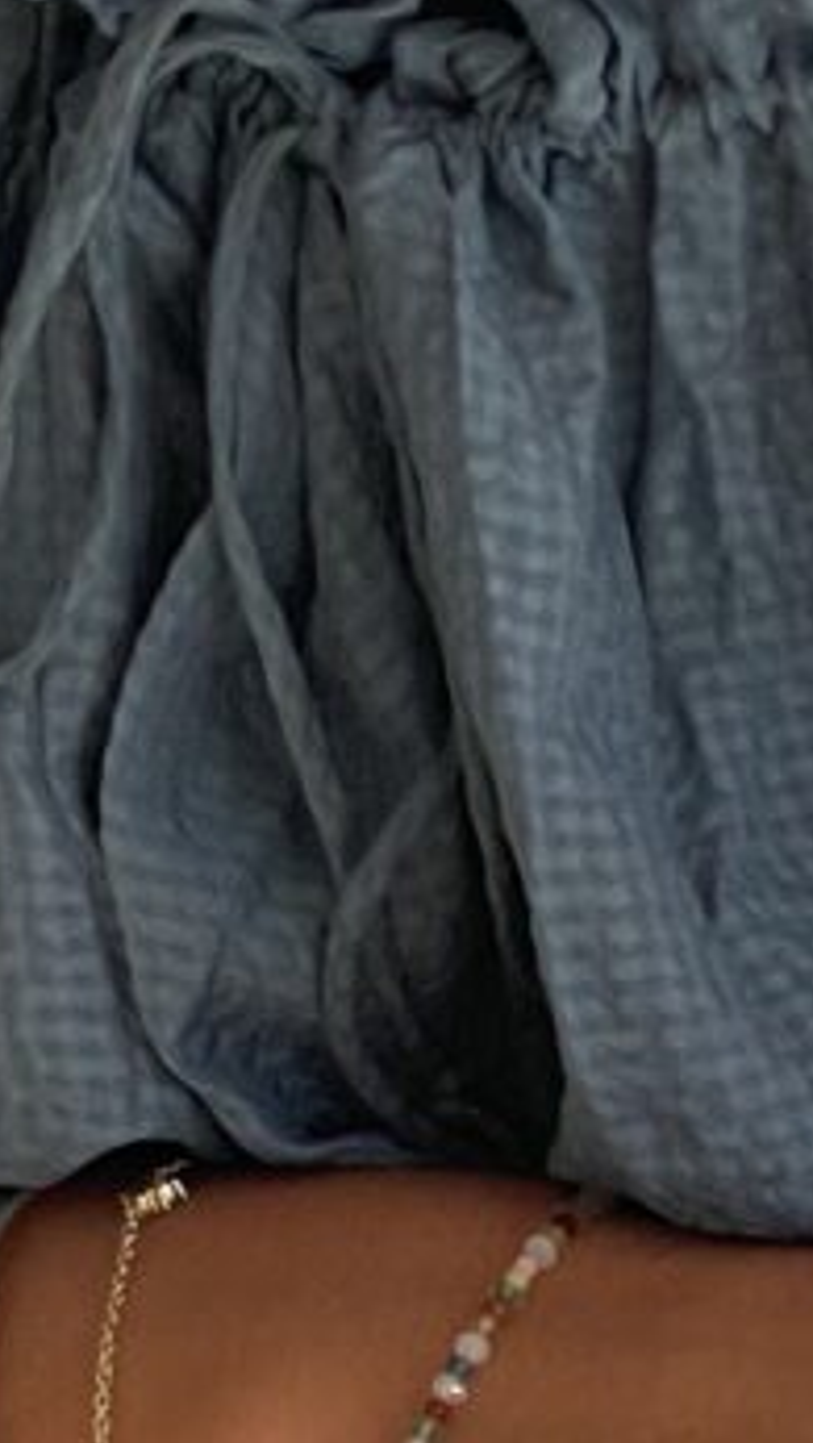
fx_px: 8343
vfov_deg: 9.7
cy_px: 1825
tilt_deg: -26.8
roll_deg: +0.4
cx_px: 1630
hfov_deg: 5.5
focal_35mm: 218
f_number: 2
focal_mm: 6
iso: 25
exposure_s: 1/291
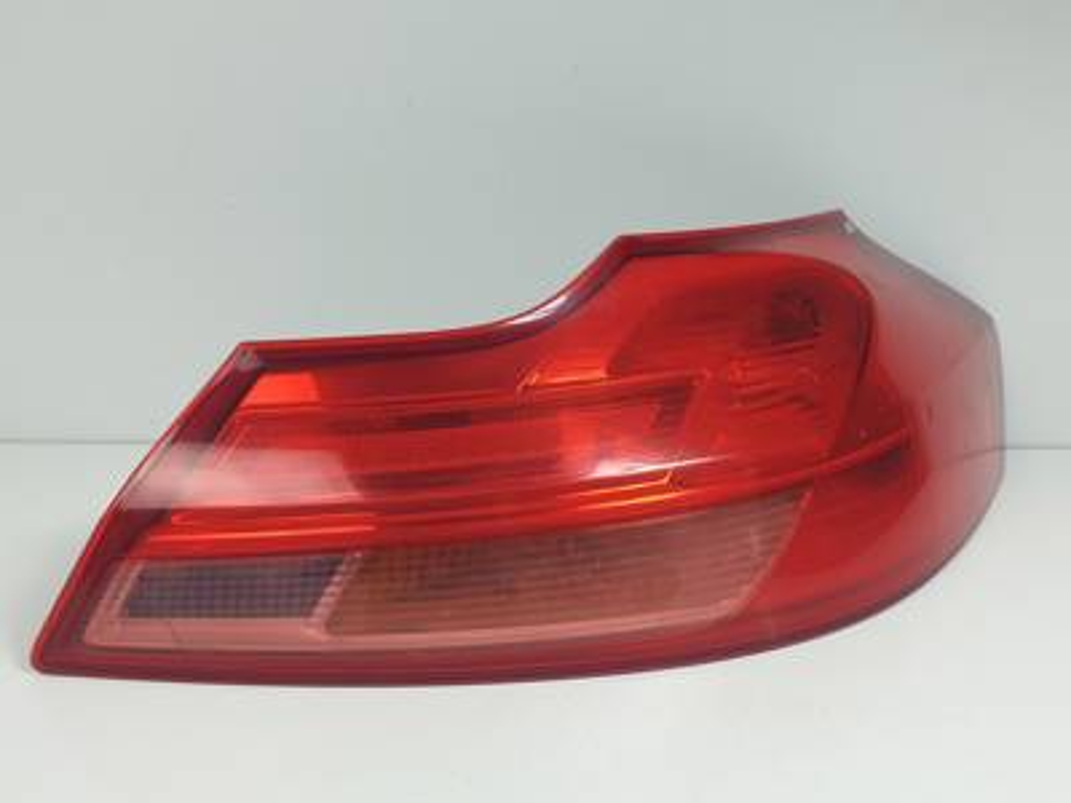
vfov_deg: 53.1
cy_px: 402
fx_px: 804
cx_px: 536
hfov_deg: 67.3
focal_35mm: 26
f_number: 2.4
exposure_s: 1/144
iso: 50
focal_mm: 4.3
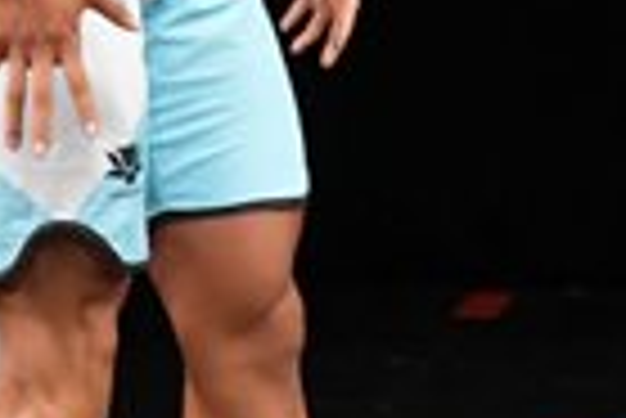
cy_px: -18
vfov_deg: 1.0
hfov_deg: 1.5
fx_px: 24665
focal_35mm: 1417
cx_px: 191
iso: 3200
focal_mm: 170
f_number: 5.6
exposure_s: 1/400
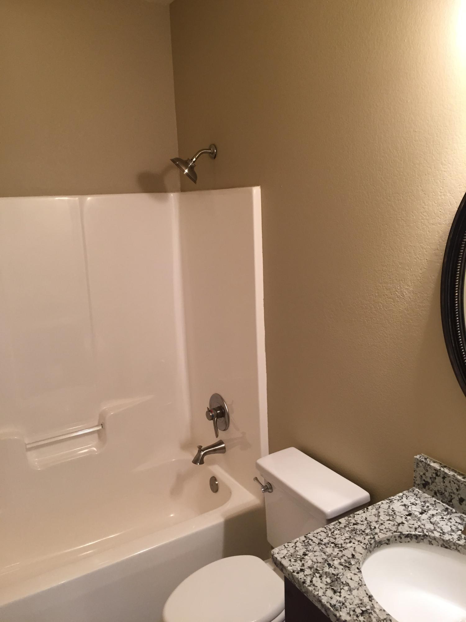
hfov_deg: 48.2
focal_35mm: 29
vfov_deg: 61.7
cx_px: 233
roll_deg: +2.8
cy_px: 311
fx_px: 521
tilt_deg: -11.0
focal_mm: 4.15
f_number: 2.2
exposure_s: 1/30
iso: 100
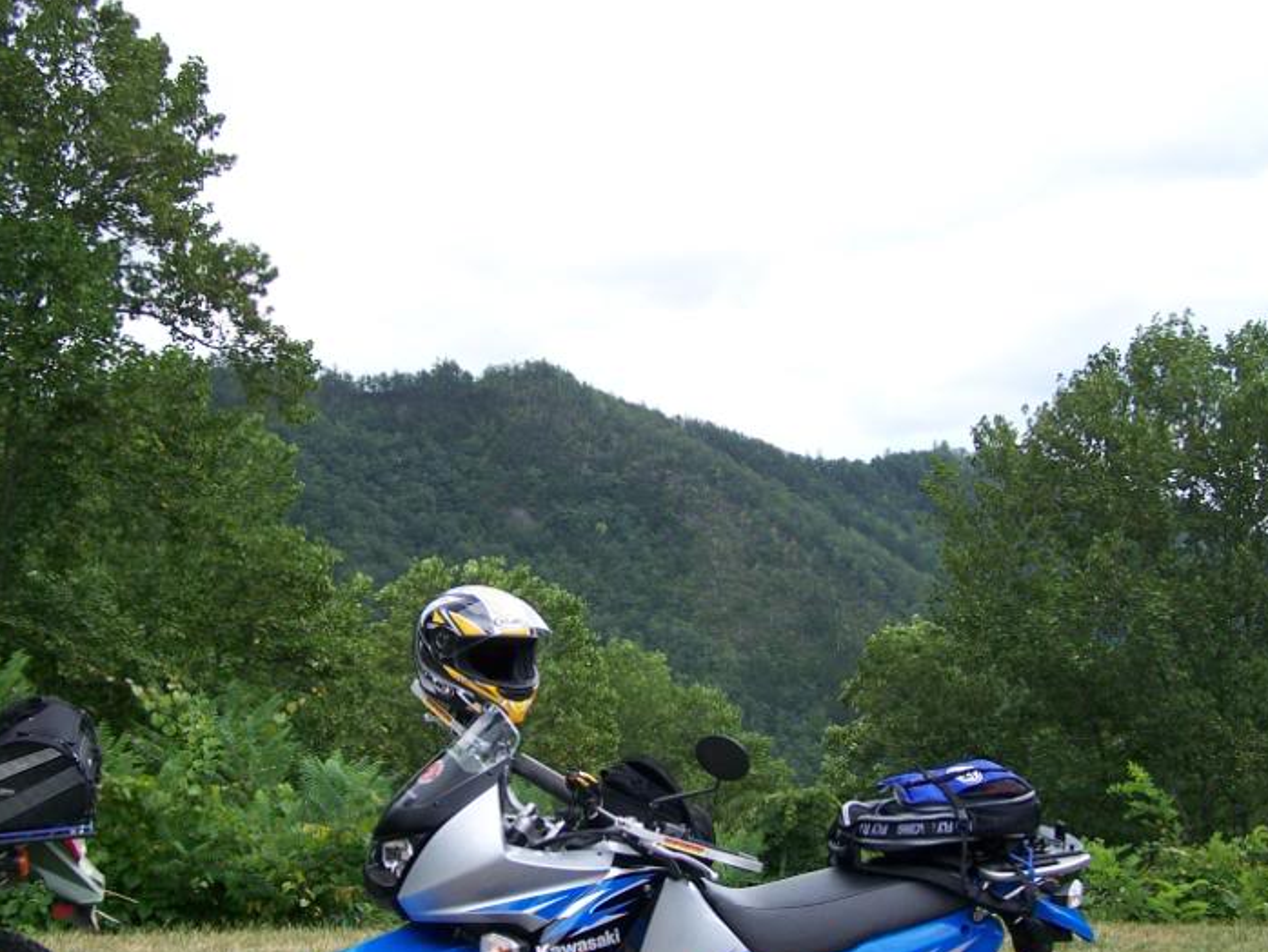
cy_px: 620
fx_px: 2015
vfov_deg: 26.5
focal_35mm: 55
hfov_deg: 34.9
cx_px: 583
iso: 80
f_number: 2.8
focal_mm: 6.3
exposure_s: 1/500
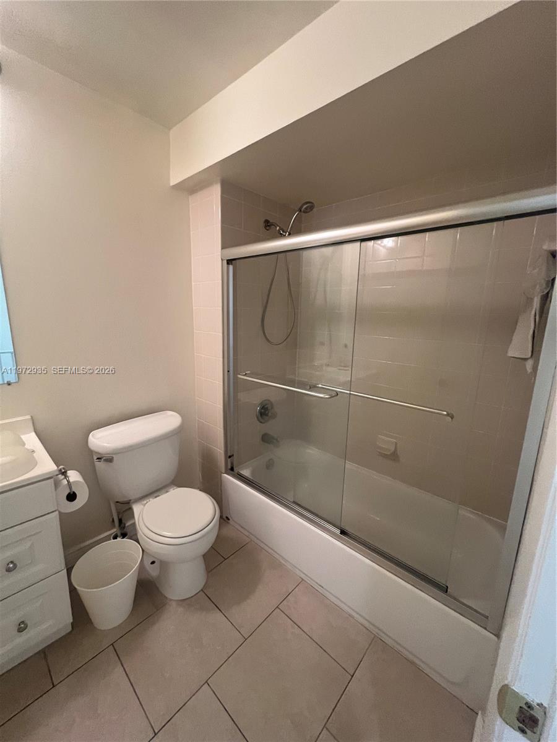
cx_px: 278
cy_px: 371
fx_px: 279
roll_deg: -2.5
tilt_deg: -8.1
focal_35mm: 13
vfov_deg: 106.2
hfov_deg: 89.9
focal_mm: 1.57
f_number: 1.8
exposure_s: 1/60
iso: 320
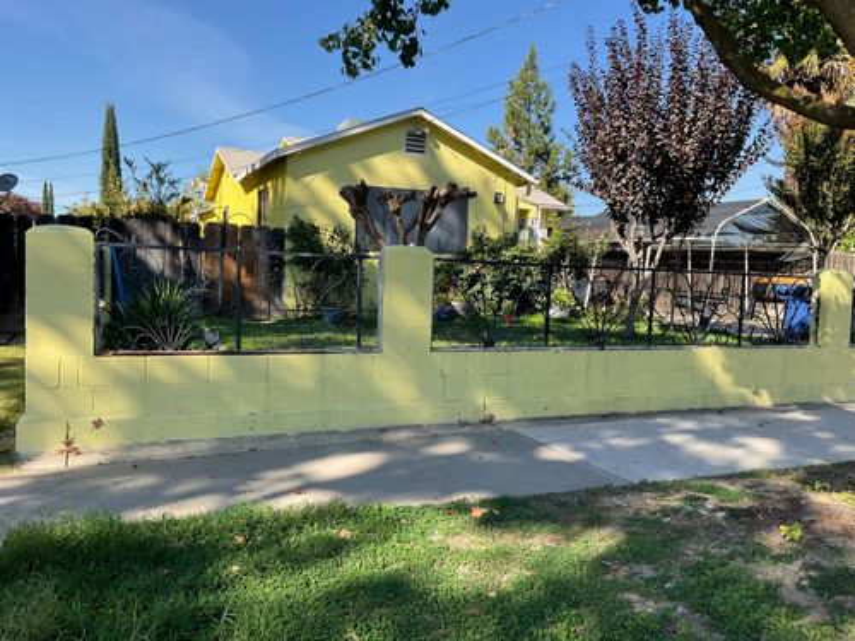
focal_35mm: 29
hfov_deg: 61.7
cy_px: 320
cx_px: 428
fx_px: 716
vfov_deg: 48.2
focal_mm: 3
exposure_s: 1/962
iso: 16
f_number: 1.8
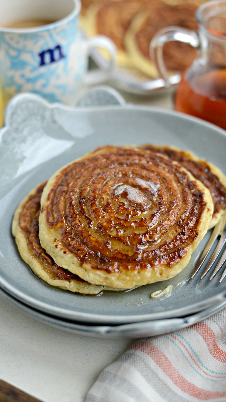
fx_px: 565
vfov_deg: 39.2
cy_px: 201
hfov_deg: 22.6
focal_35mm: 53
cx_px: 118
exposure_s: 1/640
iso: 320
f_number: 2.8
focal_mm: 50
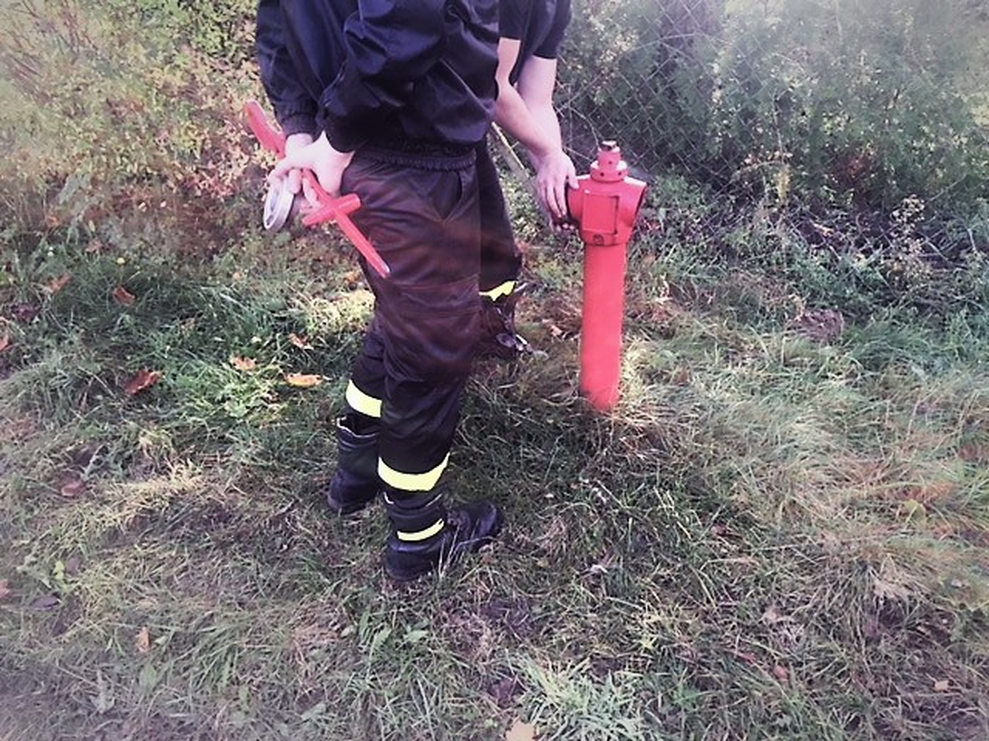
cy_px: 370
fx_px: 829
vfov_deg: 48.2
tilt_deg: -29.0
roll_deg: +1.0
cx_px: 494
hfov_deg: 61.7
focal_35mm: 29
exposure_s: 1/100
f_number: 2.2
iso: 50
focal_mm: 4.15
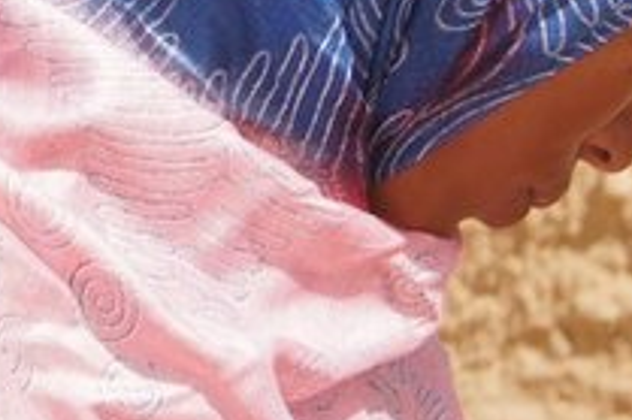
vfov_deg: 3.4
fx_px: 7095
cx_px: -771
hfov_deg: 5.0
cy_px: -32
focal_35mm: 404
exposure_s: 1/125
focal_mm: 55
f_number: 11
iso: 100
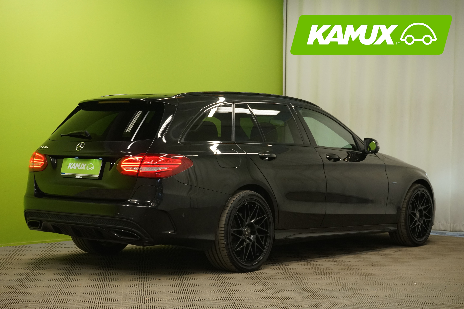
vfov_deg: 20.3
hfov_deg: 30.1
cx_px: 232
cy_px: 154
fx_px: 863
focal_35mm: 67
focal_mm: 67
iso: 2000
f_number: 9
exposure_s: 1/25
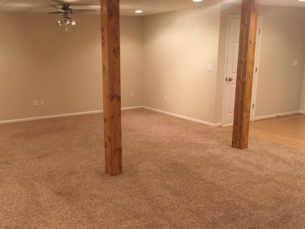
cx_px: 112
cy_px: 128
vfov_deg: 37.7
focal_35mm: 38
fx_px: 335
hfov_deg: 48.5
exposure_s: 1/30
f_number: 2.2
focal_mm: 4.15
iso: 125
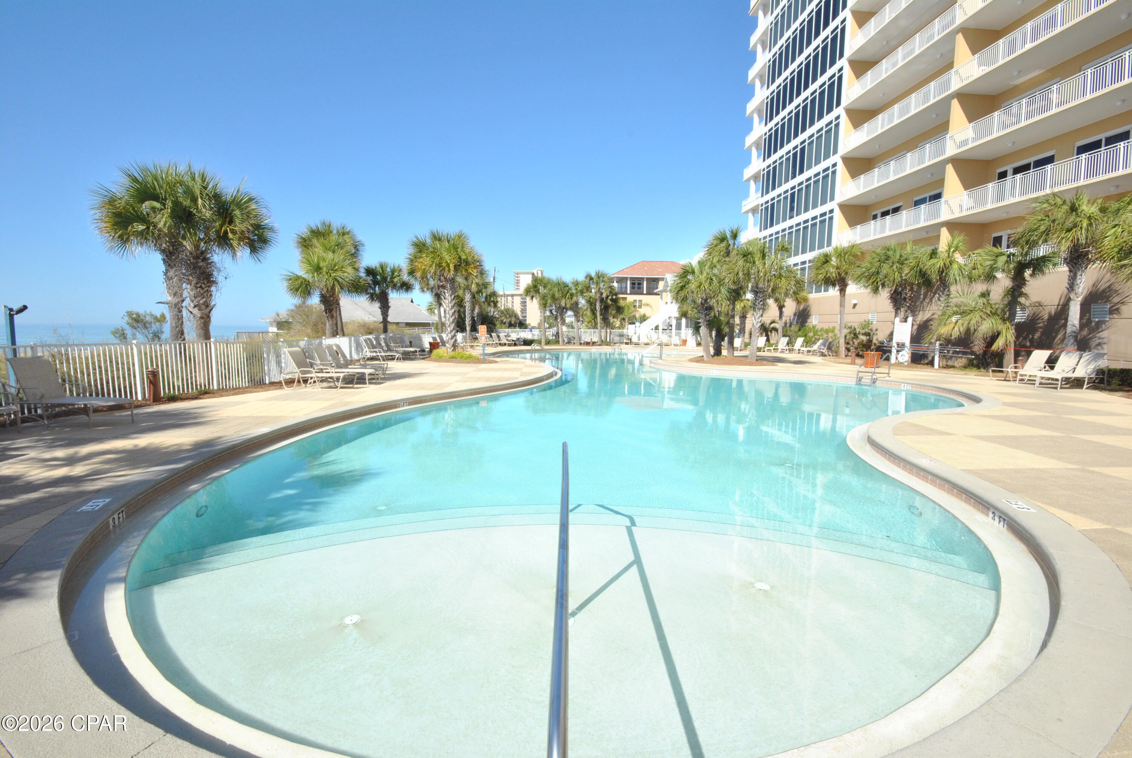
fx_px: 472
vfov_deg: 77.5
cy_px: 379
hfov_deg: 100.3
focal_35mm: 15
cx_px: 566
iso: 400
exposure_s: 1/200
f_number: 14
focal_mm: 10
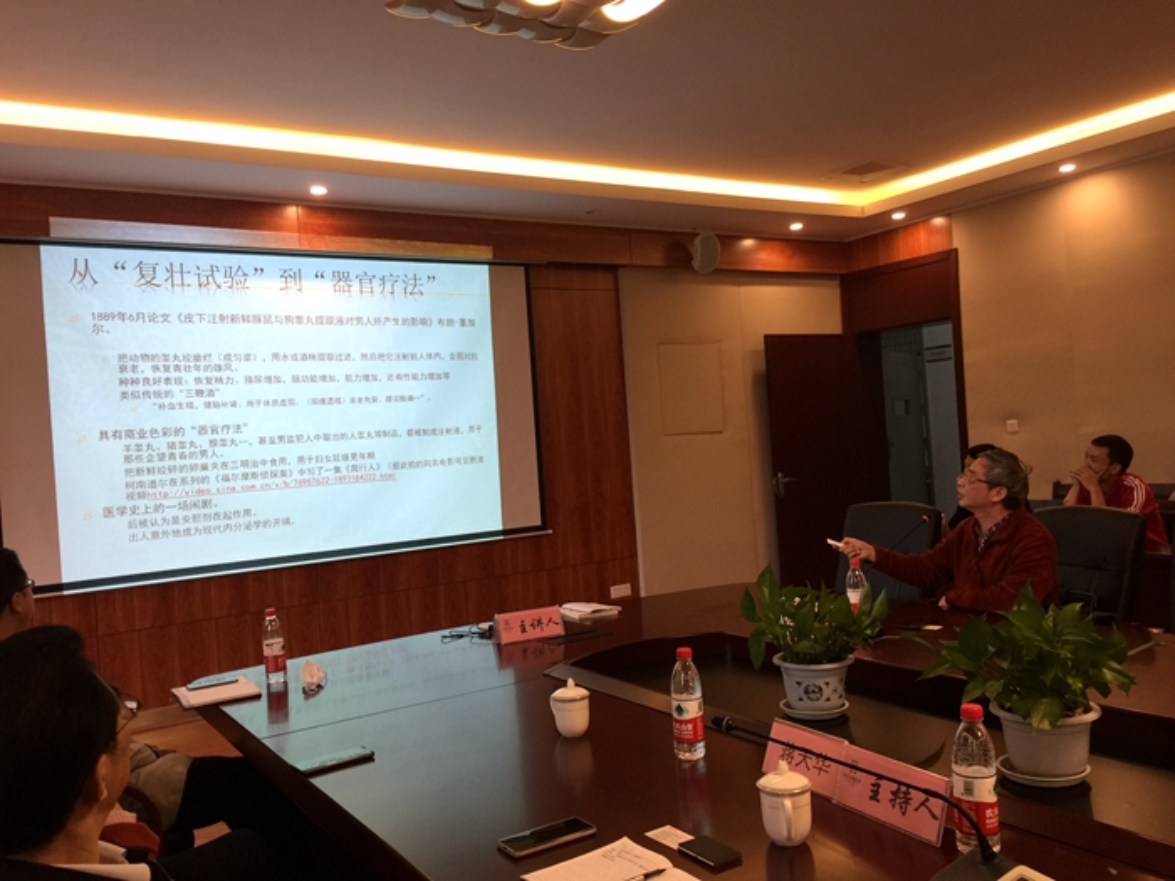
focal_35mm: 29
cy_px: 440
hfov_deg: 61.7
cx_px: 588
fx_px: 984
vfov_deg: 48.2
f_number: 2.2
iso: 50
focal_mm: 4.15
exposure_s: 1/33
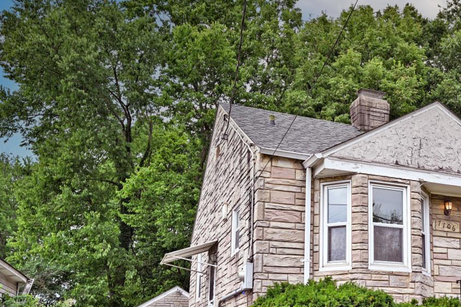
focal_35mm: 42
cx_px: 375
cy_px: 254
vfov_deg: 31.0
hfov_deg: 44.1
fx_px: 536
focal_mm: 23.5
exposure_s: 1/320
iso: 100
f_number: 6.3
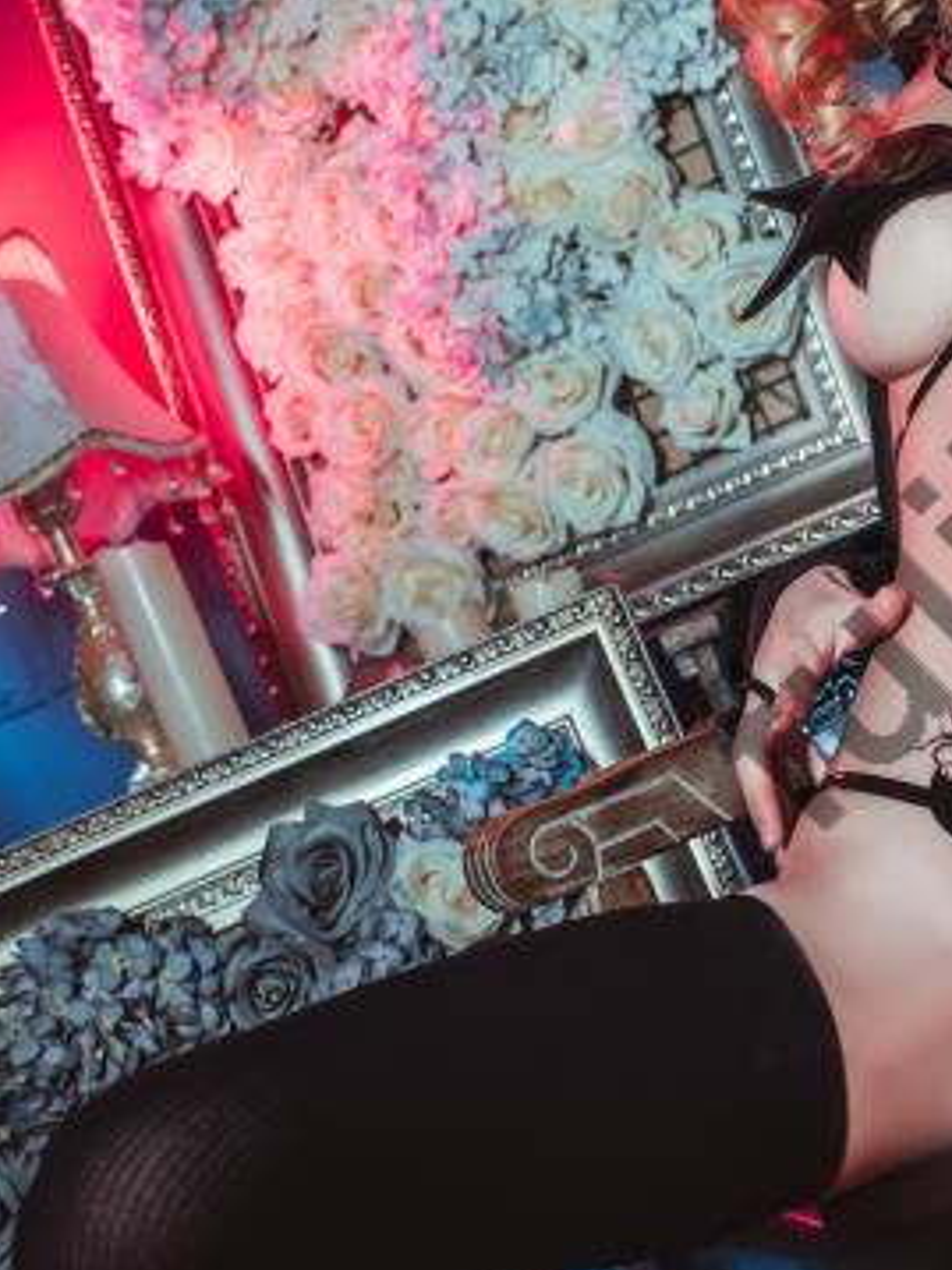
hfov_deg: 18.8
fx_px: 2752
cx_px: 1072
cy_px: 456
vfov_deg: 25.9
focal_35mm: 75
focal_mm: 35
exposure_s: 1/100
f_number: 3.5
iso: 250
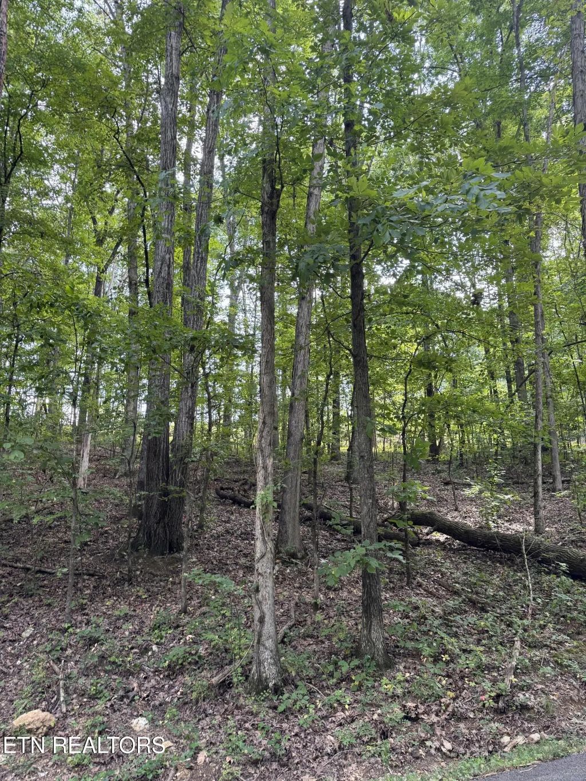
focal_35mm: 24
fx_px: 542
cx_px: 293
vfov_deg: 71.6
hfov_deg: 56.8
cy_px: 390
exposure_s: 1/121
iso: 125
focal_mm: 6.76
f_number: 1.78
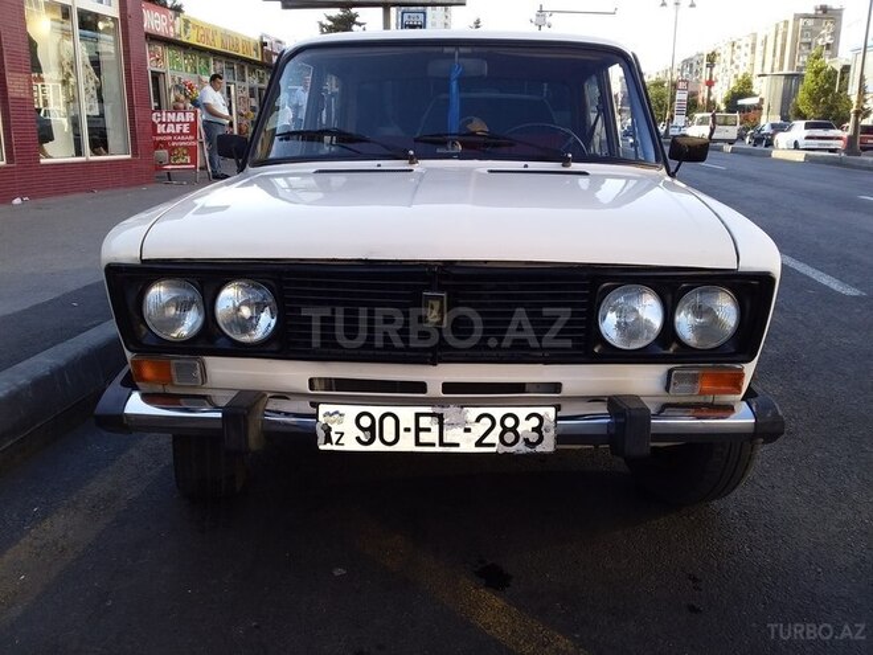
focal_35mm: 31
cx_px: 436
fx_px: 782
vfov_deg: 45.4
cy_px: 328
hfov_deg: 58.4
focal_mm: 3.3
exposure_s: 1/224
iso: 40
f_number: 2.2
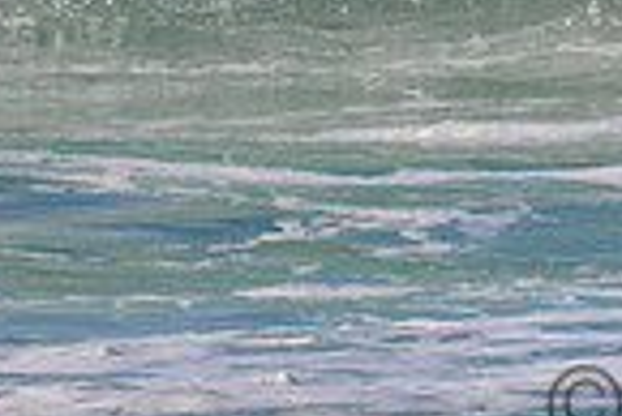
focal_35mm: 3197
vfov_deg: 0.4
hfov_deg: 0.6
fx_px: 55291
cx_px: 879
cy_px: -307
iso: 1400
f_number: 11
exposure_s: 1/2000
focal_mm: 800
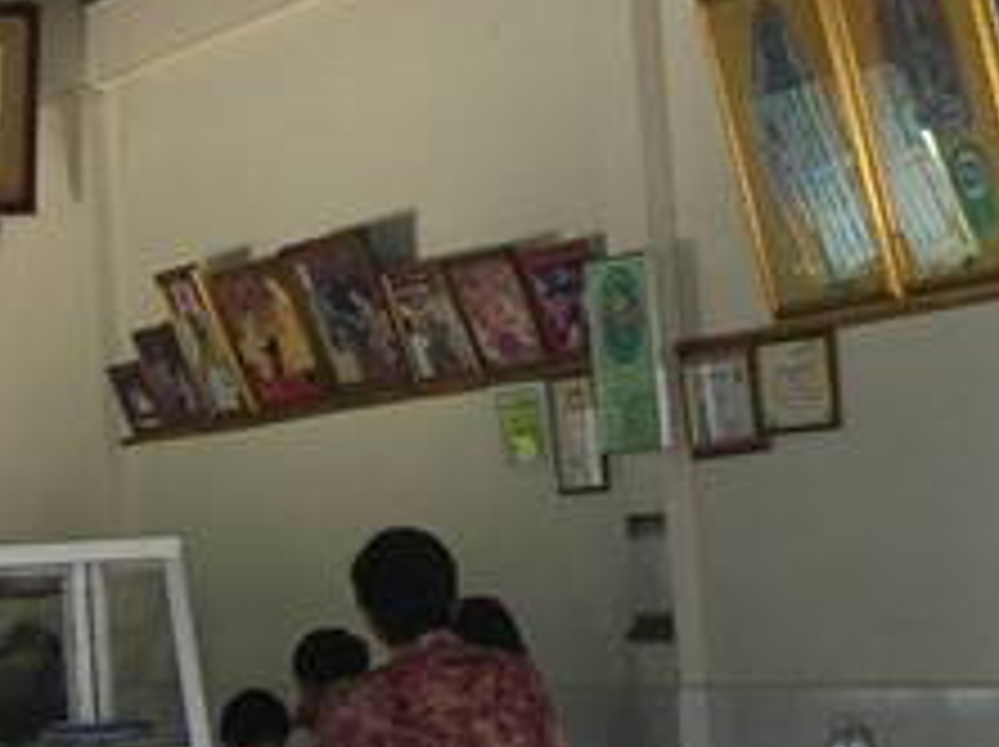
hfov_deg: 15.6
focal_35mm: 126
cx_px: 716
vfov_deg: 11.7
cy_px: 146
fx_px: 3632
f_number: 2.8
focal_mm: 5.8
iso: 50
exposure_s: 1/30
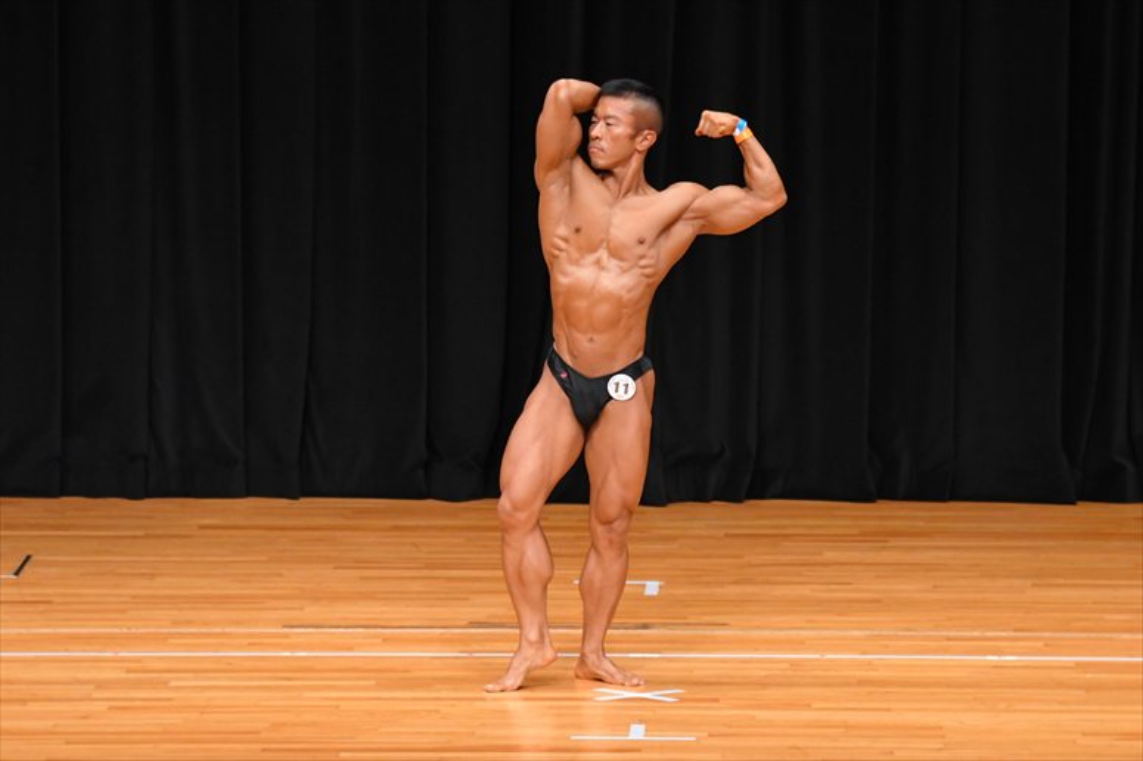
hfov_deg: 7.6
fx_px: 8568
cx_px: 572
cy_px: 380
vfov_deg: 5.1
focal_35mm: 270
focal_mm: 180
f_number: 5.6
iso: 4000
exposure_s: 1/400
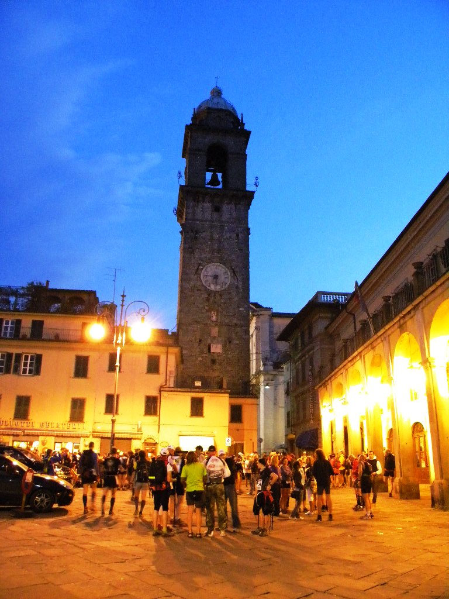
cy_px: 300
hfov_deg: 49.7
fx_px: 484
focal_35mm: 28
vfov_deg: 63.4
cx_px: 224
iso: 800
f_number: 3.5
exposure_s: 1/7
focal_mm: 5
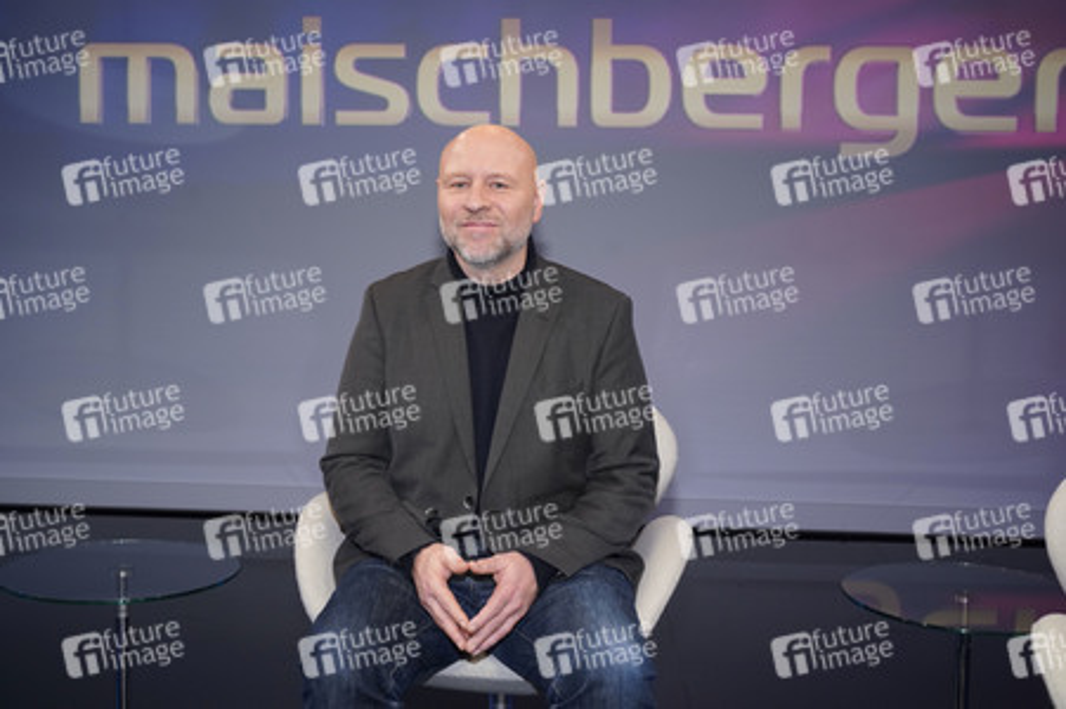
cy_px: 354
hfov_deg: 51.9
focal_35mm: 37
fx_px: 1095
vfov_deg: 35.9
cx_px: 533
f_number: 5.6
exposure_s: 1/125
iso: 2000
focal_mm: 37
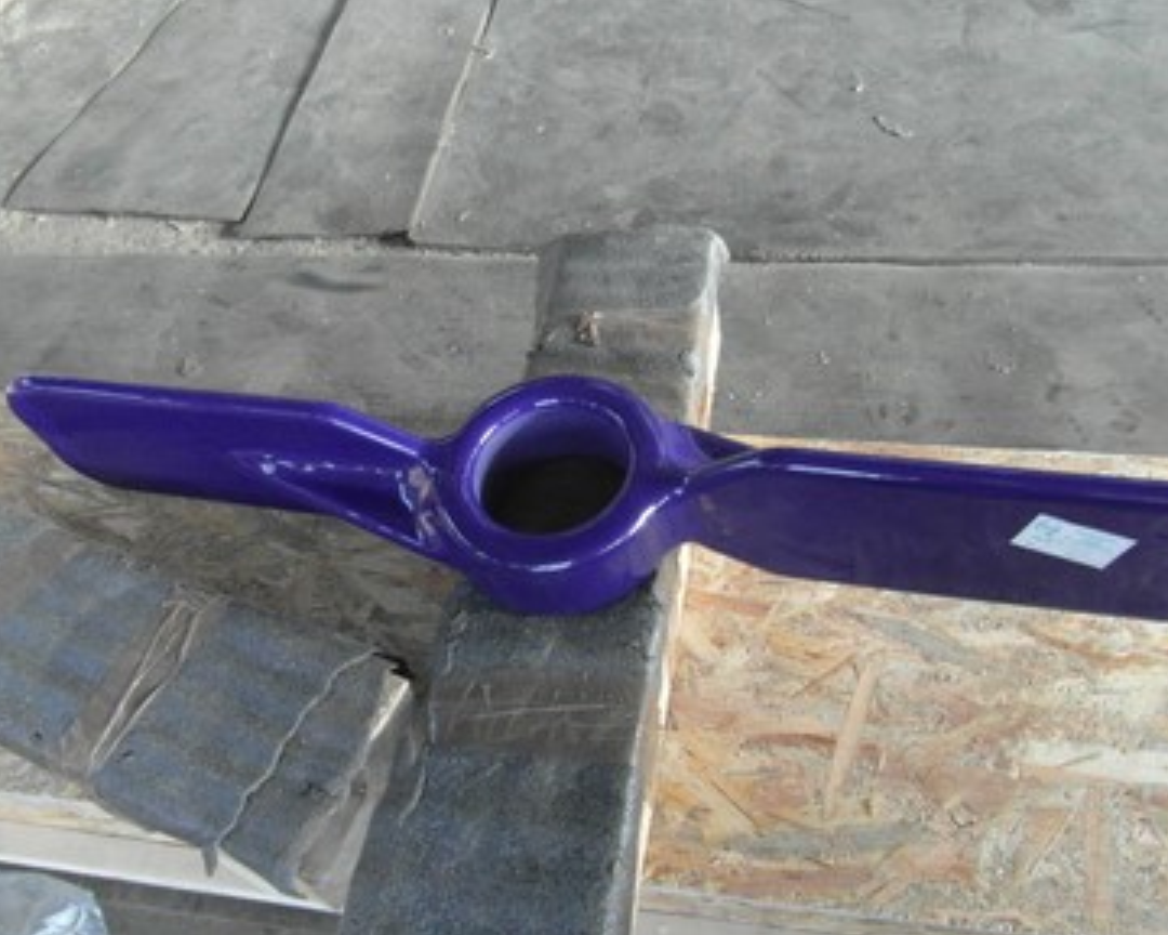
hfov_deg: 66.0
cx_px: 623
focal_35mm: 26
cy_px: 474
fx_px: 899
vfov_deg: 54.9
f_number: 3.2
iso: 480
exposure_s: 1/30
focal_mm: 4
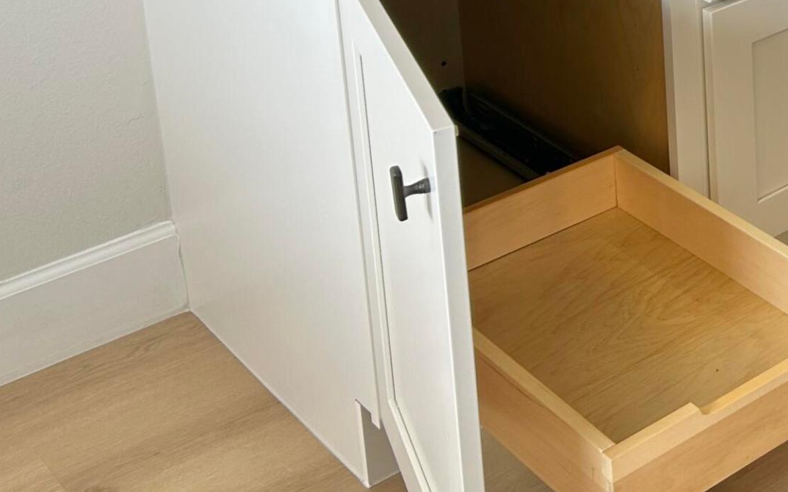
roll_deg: -0.3
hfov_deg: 24.3
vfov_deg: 16.1
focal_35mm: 74
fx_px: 1589
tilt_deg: -14.2
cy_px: -256
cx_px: 1025
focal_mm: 5.7
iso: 40
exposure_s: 1/169
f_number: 1.5
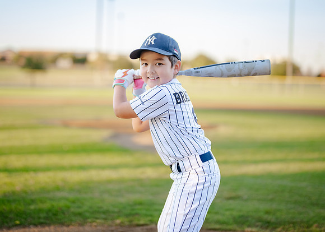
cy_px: 95
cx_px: 148
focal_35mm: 63
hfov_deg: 31.4
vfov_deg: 22.6
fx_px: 579
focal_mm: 50
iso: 250
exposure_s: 1/1600
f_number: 1.2
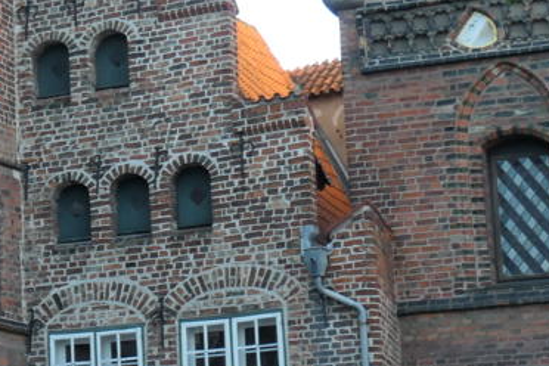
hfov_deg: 12.5
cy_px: 347
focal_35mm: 149
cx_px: -450
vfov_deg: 9.2
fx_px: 2272
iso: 200
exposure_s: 1/125
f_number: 3.8
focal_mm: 13.4
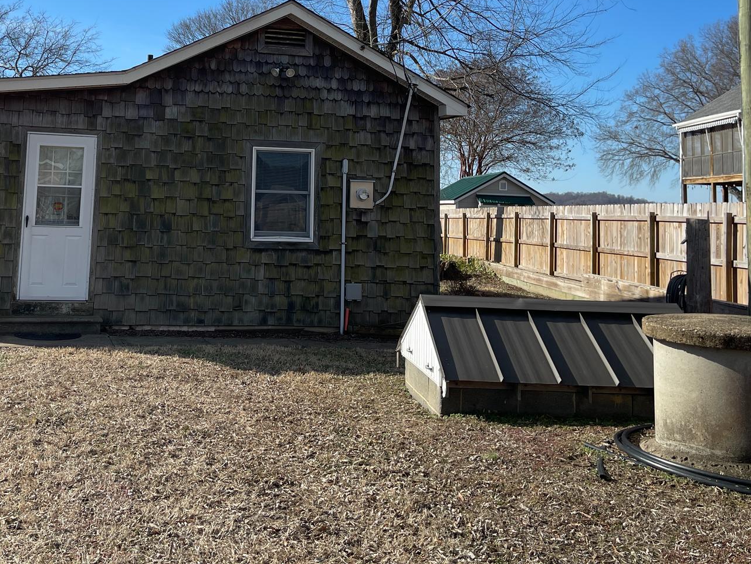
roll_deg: -2.1
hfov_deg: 46.1
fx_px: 868
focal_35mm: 40
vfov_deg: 34.8
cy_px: 113
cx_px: 253
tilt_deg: +5.3
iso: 32
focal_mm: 5.1
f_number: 1.6
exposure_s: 1/3663
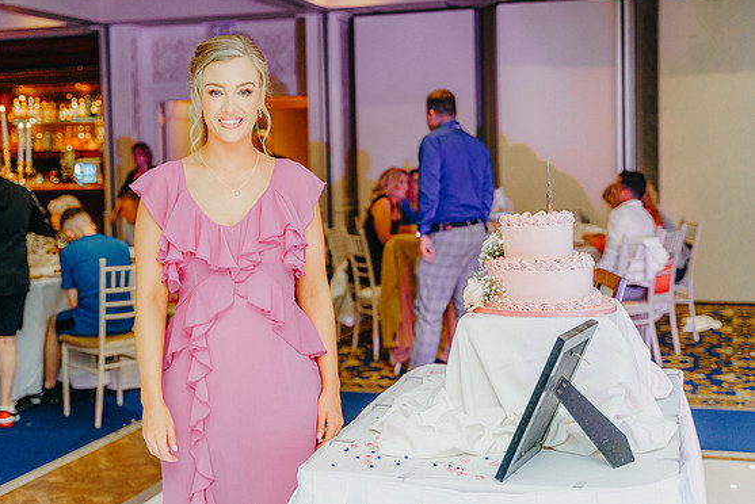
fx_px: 1070
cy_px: 245
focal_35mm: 51
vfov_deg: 26.5
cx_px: 363
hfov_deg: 38.9
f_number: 2.8
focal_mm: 49
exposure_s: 1/200
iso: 2000
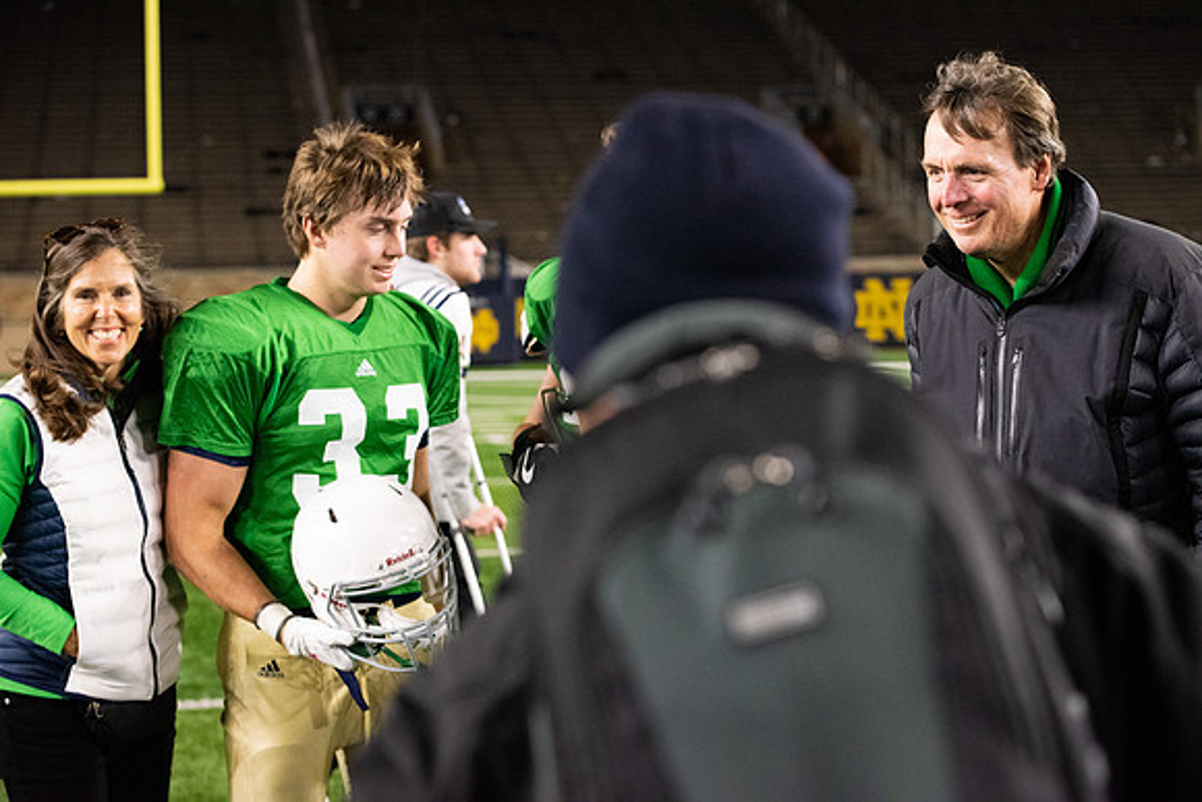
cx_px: 601
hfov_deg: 28.8
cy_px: 401
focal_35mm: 70
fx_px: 2338
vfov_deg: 19.5
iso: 6400
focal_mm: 70
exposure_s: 1/500
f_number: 4
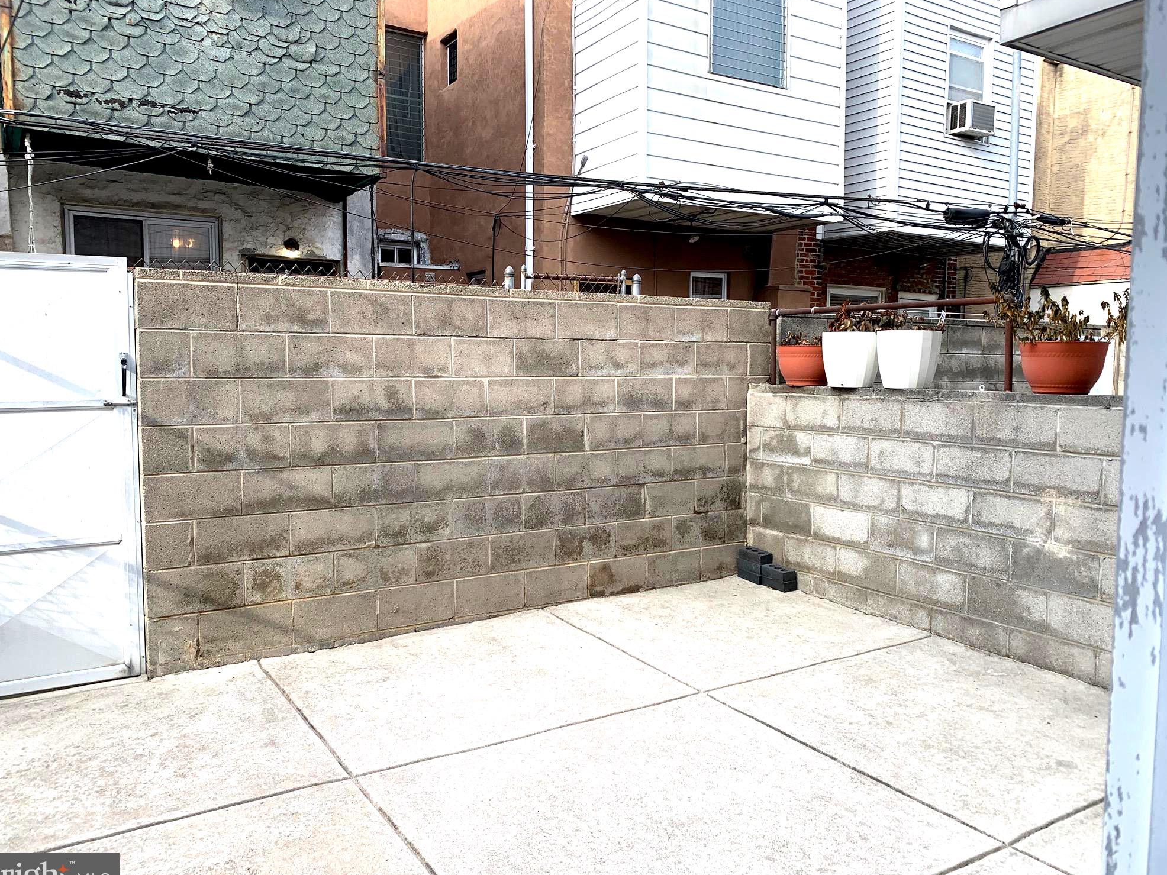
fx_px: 910
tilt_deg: -4.7
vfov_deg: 51.4
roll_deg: -0.7
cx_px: 578
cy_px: 447
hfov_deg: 65.3
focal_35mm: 27
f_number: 1.8
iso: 25
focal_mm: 4.25
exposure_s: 1/564
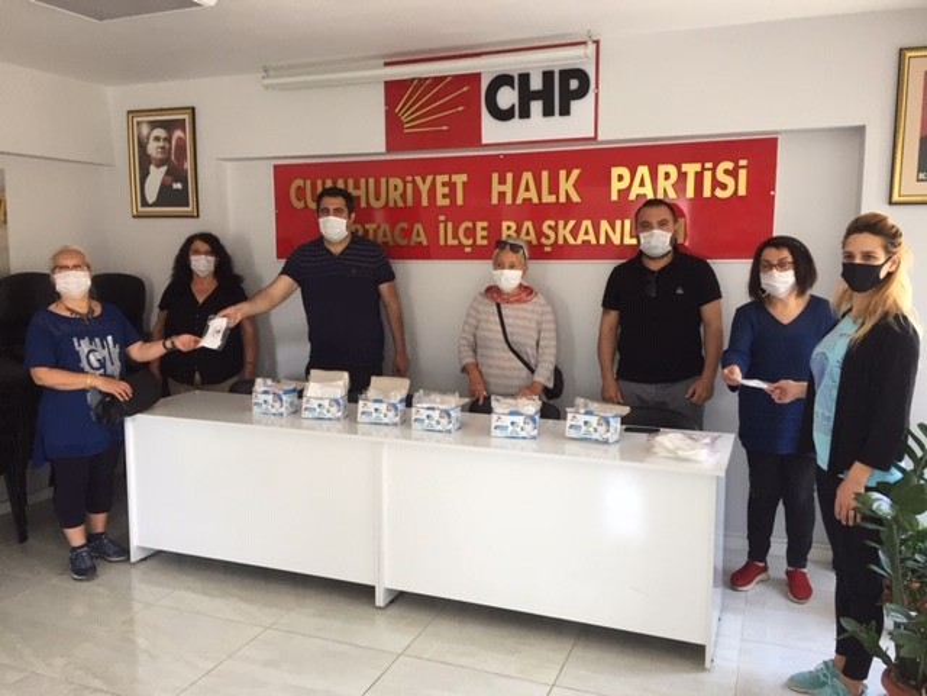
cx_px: 464
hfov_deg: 61.7
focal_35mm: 29
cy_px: 348
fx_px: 777
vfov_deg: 48.2
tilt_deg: -8.4
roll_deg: +0.2
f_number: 2.2
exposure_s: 1/33
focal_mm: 4.15
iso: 50
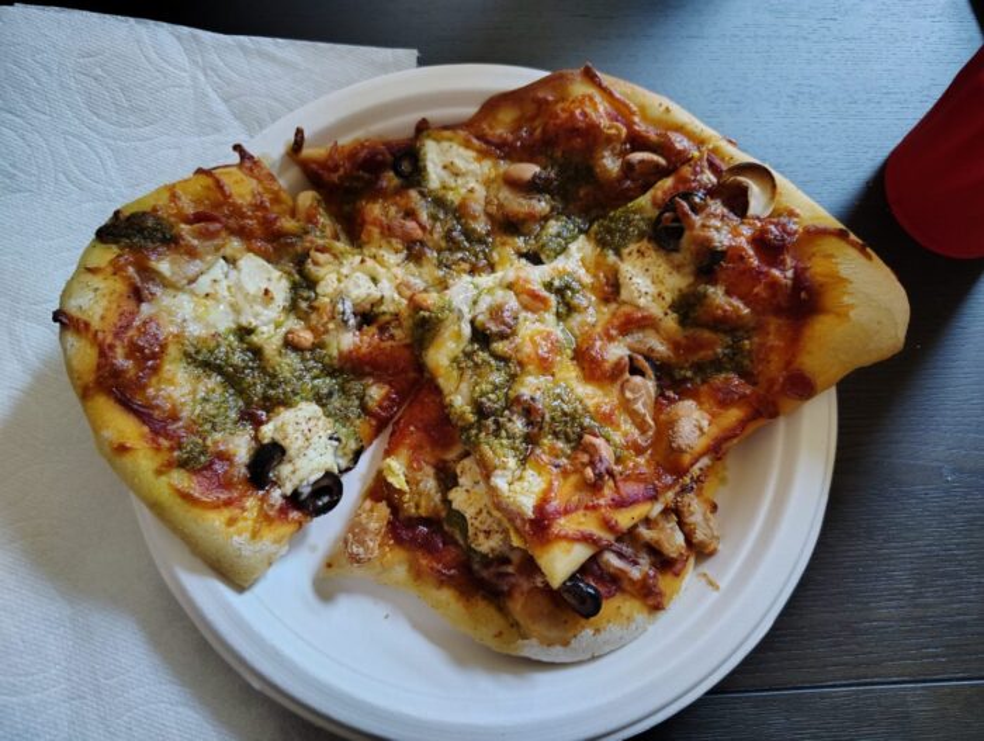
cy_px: 370
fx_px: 683
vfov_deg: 56.9
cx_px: 492
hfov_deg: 71.5
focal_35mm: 24
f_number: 1.8
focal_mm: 5.56
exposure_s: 1/40
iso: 1478
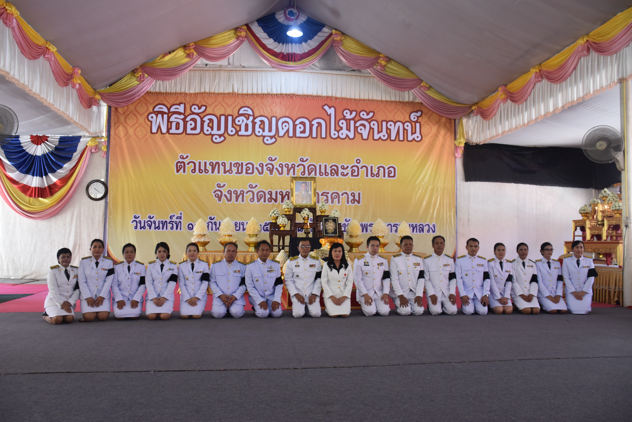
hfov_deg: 61.9
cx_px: 316
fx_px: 527
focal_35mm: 30
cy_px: 211
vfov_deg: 43.6
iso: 640
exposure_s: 1/60
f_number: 4
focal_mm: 20
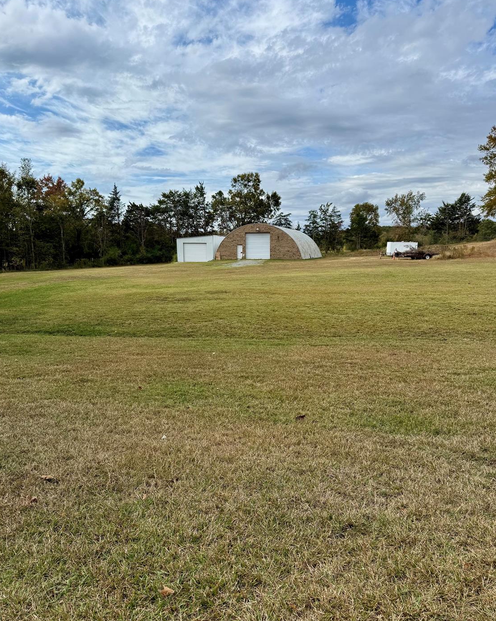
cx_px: 253
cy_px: 338
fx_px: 477
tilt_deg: -11.8
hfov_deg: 54.9
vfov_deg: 65.9
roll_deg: -2.7
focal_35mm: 26
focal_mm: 6.76
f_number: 1.78
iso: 80
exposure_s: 1/4673
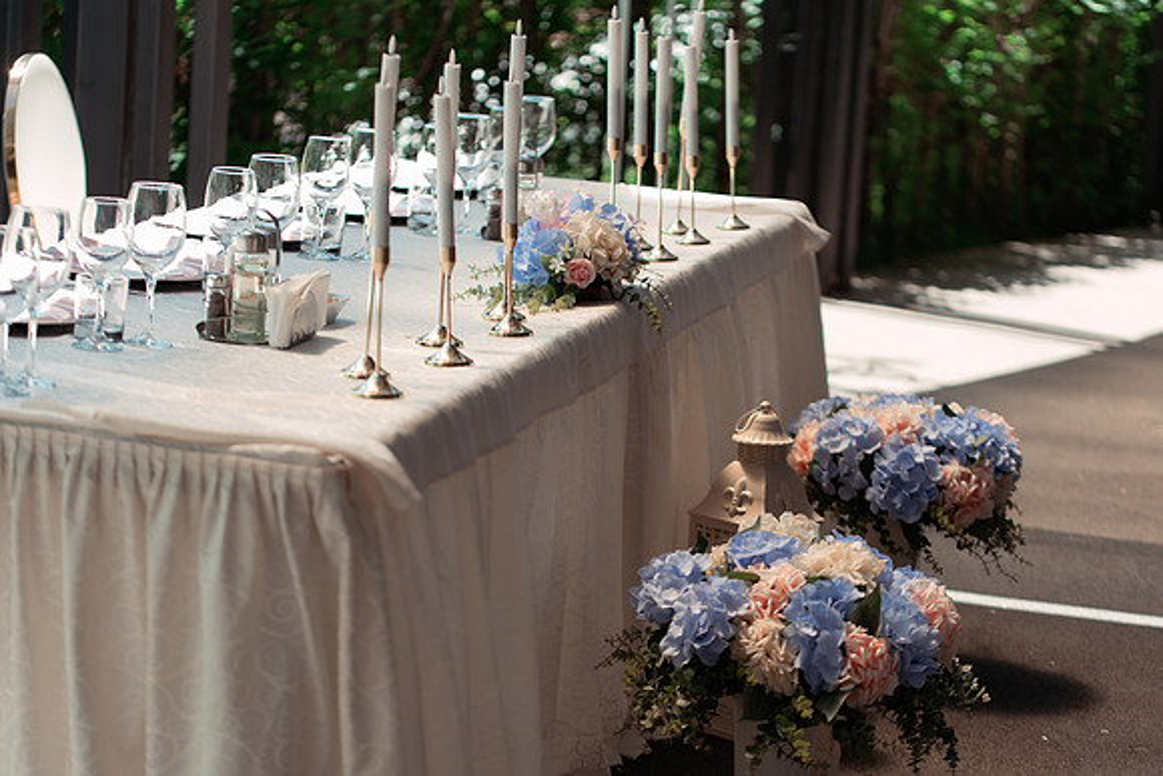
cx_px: 608
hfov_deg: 20.9
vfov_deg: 14.1
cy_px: 389
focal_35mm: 97
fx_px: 3146
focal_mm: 90
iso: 200
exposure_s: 1/640
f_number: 3.2
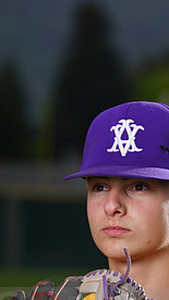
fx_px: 4331
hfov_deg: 2.2
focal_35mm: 543
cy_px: 302
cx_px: 147
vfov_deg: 4.0
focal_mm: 247
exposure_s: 1/250
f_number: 8
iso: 100
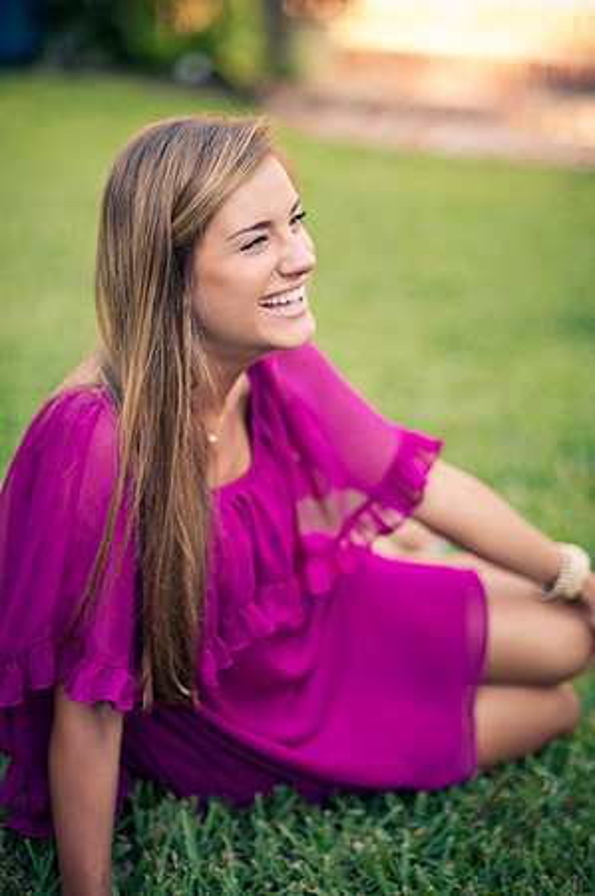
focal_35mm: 85
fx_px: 2112
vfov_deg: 23.9
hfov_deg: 16.0
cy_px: 448
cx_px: 298
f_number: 1.8
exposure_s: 1/500
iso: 250
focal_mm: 85
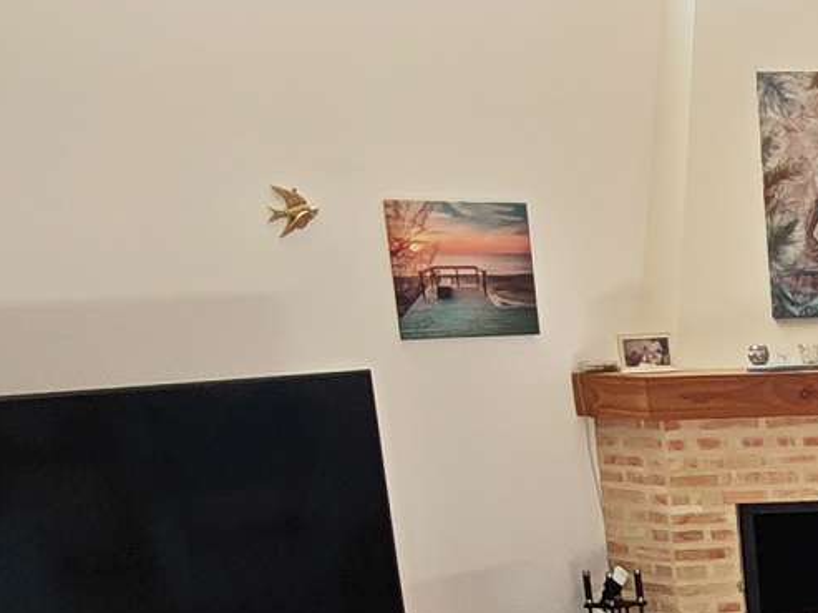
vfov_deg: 18.1
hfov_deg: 22.4
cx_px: 1168
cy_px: 866
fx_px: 1747
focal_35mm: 74
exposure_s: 1/90.5
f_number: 2.2
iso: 125
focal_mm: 2.16
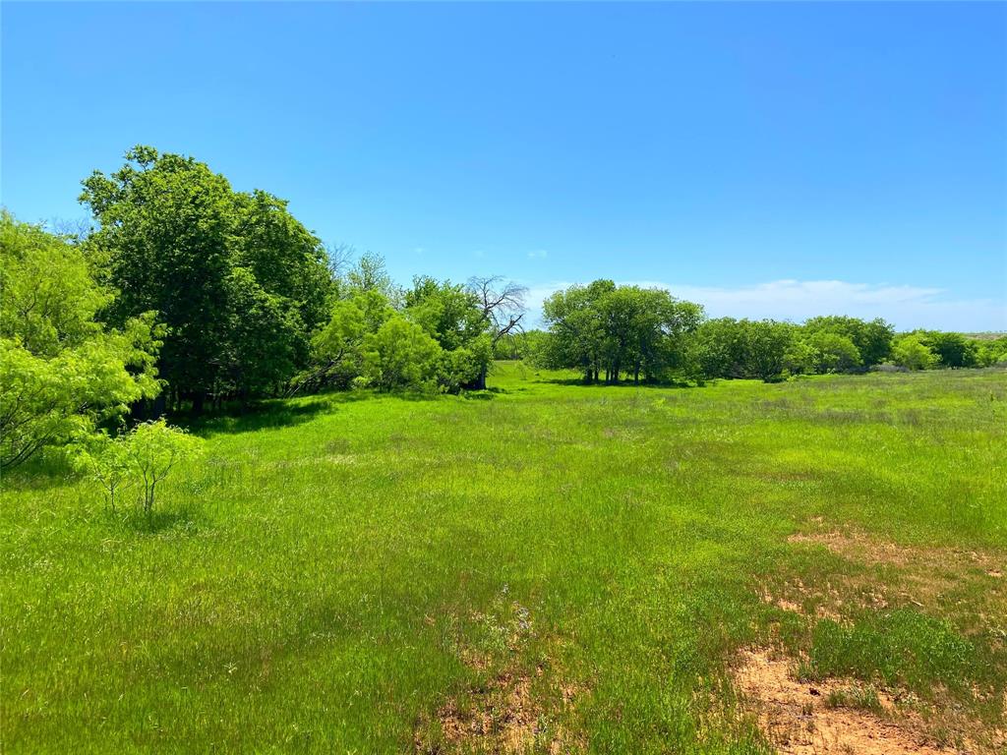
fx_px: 756
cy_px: 378
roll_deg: -1.1
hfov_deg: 67.3
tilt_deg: -1.9
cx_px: 504
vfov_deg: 53.1
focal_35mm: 26
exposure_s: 1/2890
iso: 32
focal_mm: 4.25
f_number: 1.8
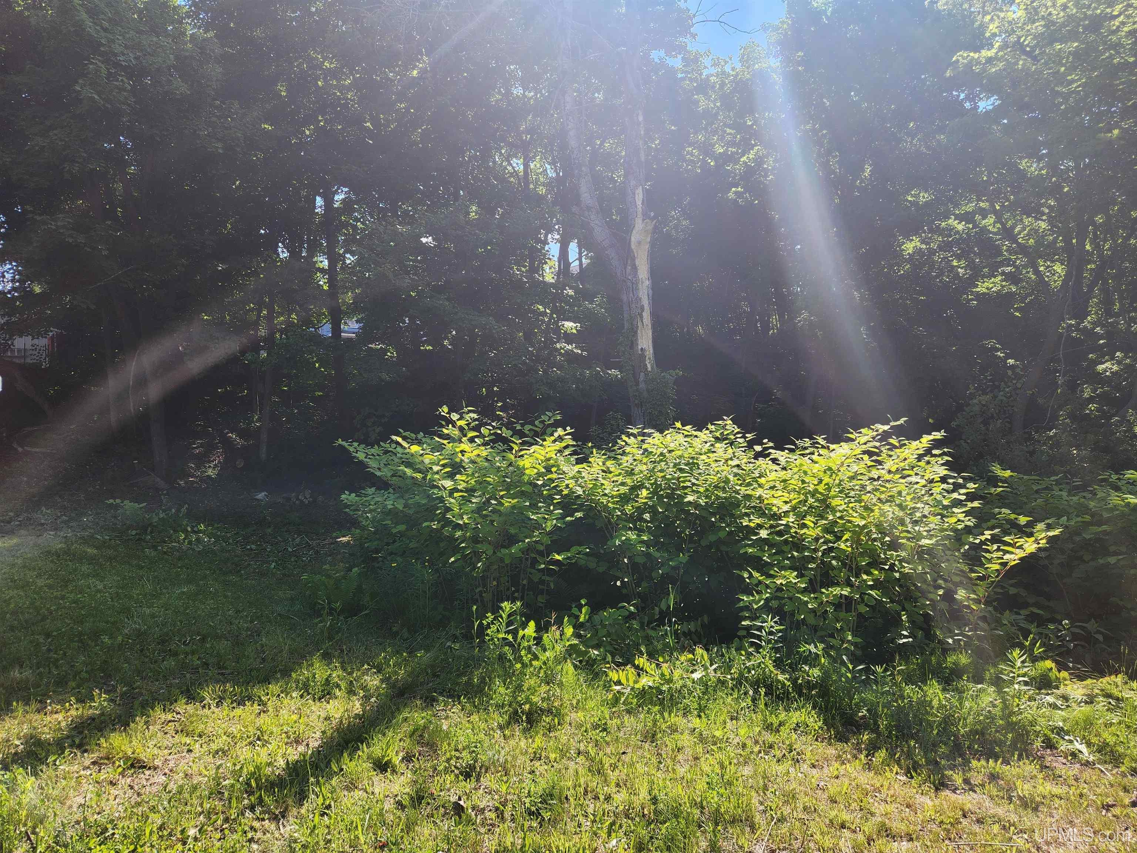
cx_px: 568
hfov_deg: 73.9
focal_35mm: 23
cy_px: 426
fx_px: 755
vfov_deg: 58.9
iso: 20
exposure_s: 1/598
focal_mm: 5.4
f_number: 1.8
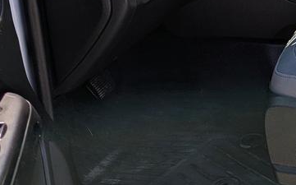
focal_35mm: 94
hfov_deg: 21.0
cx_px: 328
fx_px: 758
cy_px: -37
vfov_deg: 13.5
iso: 41
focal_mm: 5.43
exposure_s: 1/1481
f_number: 1.89
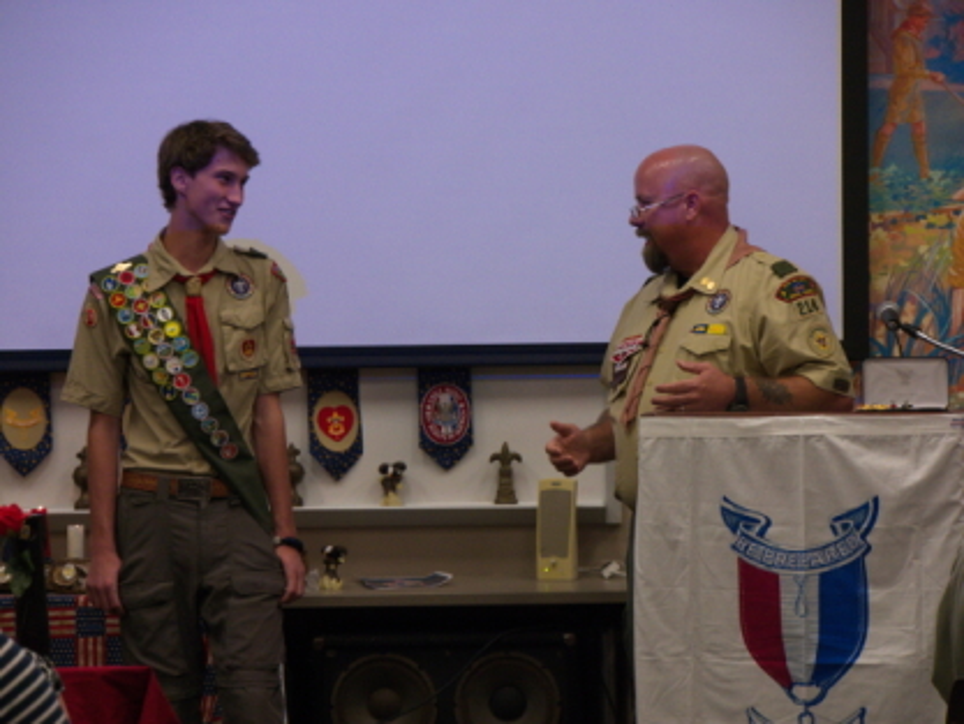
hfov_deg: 11.8
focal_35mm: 168
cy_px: 362
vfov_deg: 8.8
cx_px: 482
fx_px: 4680
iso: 2500
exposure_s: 1/160
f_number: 5.4
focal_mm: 84
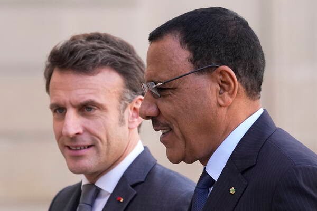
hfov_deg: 5.2
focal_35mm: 397
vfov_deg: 3.5
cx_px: 158
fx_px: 3496
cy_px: 106
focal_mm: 265
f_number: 5.6
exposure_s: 1/800
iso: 1600
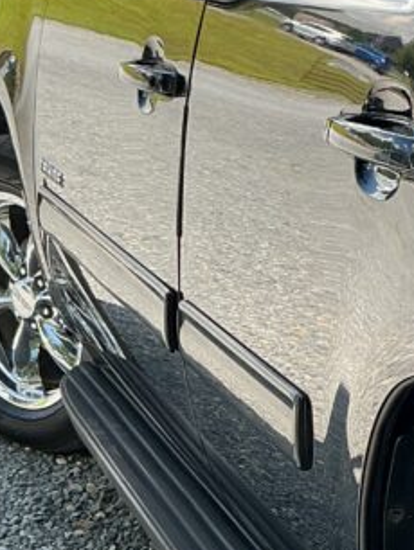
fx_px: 1545
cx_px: 527
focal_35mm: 97
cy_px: 347
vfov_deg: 20.2
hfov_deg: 14.7
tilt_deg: -19.0
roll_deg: -4.9
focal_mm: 3
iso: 25
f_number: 1.8
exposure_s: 1/274
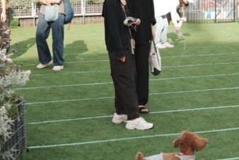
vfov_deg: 12.5
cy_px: 22
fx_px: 724
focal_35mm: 109
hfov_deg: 18.5
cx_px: 209
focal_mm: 24
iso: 100
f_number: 2.8
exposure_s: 1/1000
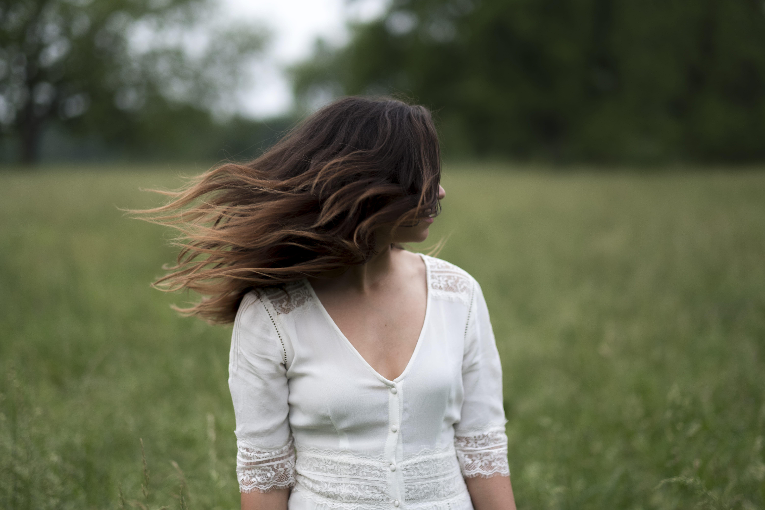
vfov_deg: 16.3
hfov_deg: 24.2
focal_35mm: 84
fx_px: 1785
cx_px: 382
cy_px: 255
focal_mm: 56
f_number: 1.2
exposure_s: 1/400
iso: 100
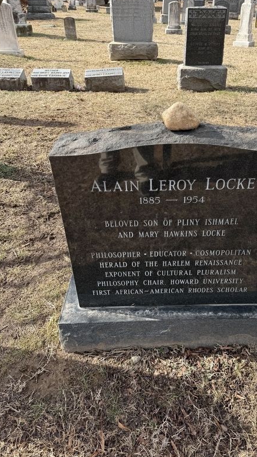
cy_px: 228
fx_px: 327
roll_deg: +1.9
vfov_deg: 69.9
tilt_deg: -35.5
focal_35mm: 27
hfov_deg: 42.6
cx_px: 160
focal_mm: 6.76
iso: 80
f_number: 1.78
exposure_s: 1/1437
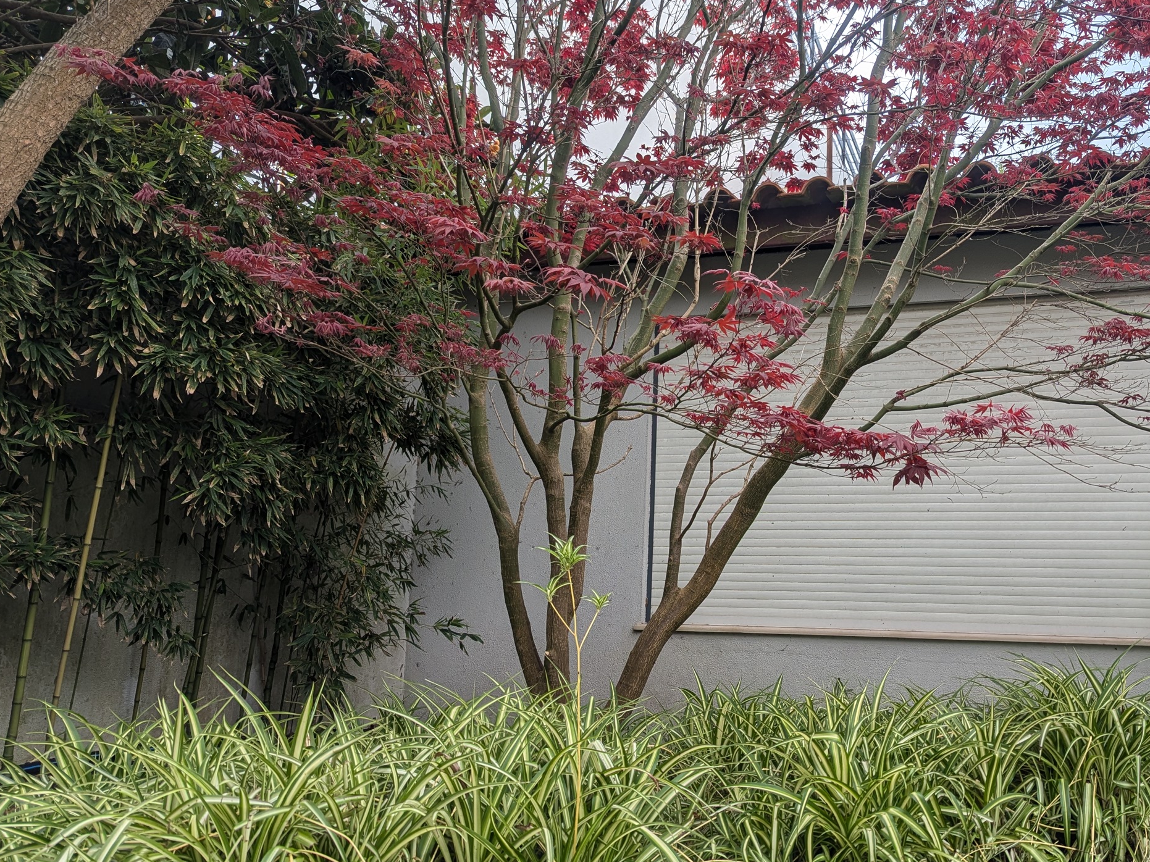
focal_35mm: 33
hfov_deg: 54.4
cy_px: 479
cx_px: 753
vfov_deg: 42.9
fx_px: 1096
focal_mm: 6.81
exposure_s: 1/447
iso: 39
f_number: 1.85
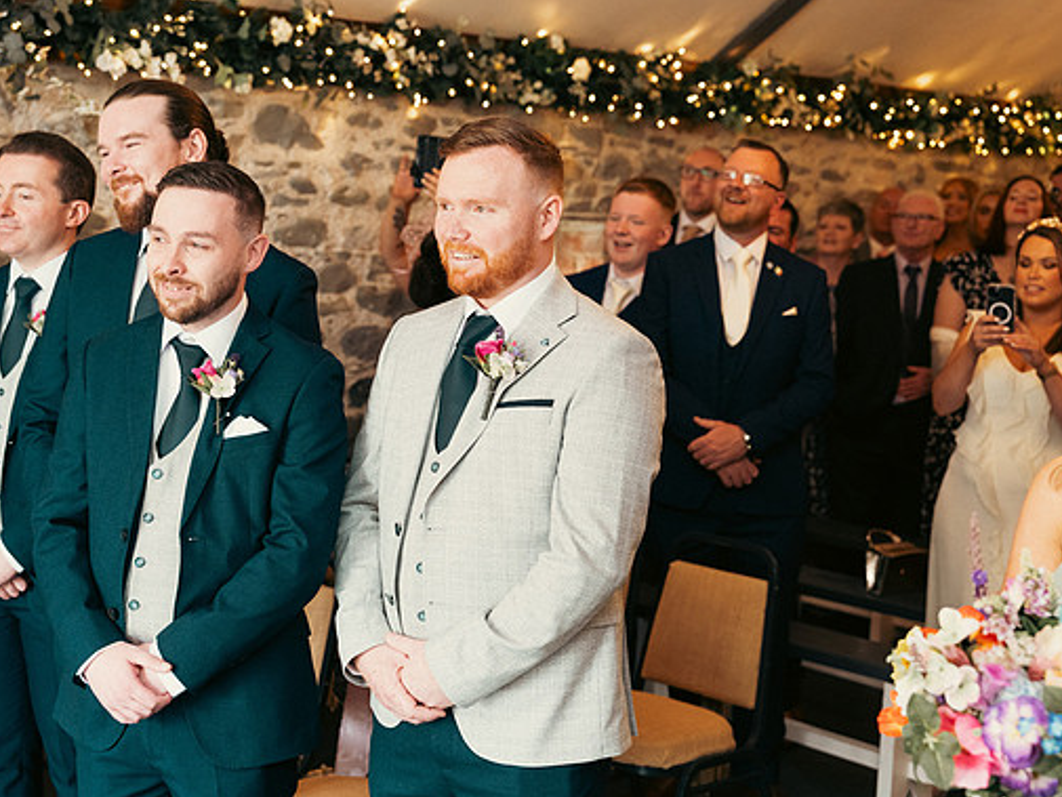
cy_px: 403
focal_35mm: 53
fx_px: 1626
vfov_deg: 27.5
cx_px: 484
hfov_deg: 36.1
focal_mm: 48
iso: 2000
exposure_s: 1/160
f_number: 3.5
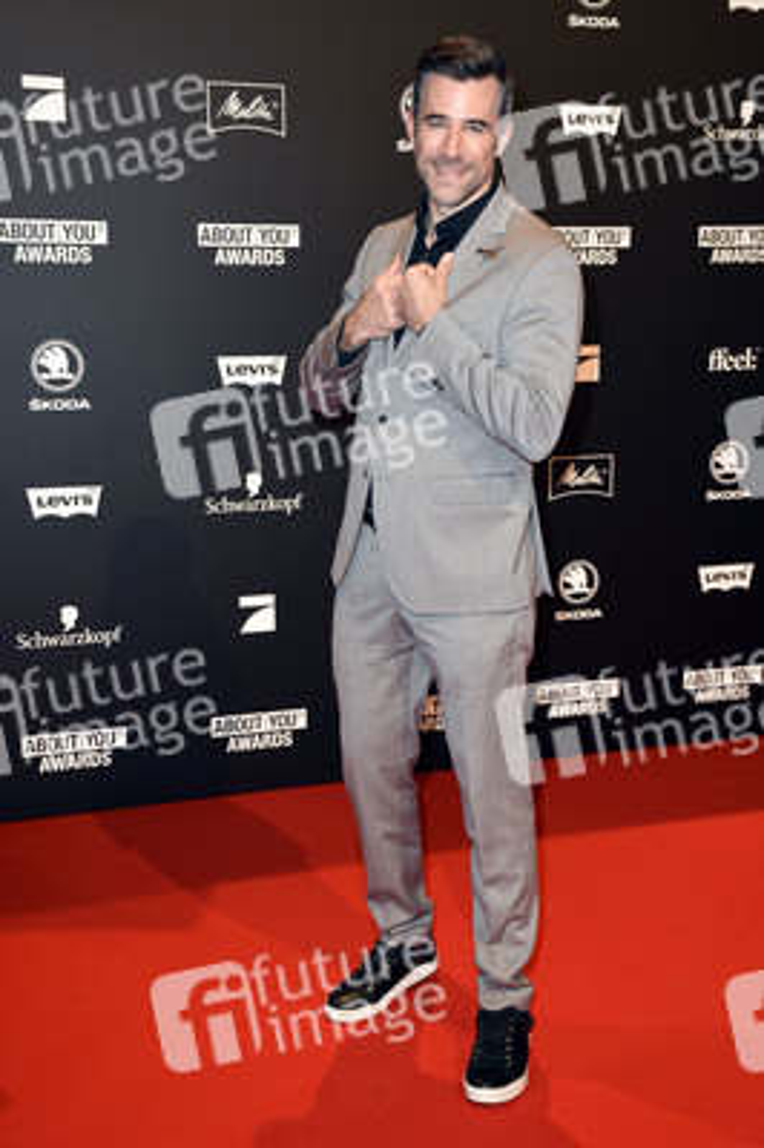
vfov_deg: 38.9
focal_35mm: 51
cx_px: 382
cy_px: 574
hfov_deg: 26.4
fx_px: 1626
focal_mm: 34
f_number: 6.3
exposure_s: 1/100
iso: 640
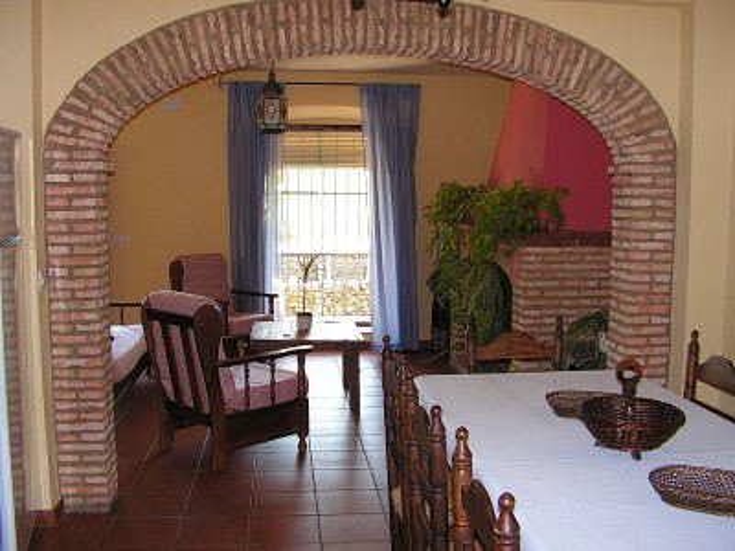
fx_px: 764
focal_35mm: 36
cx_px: 368
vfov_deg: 39.7
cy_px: 276
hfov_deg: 51.4
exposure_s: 1/6
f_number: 3.2
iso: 64
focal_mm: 6
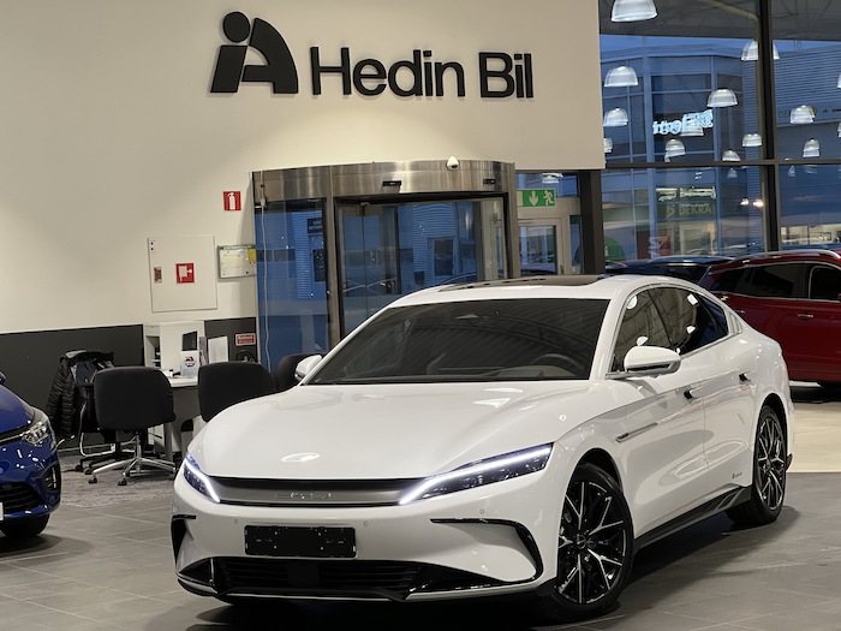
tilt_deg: -1.2
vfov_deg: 19.1
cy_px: 316
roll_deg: +2.8
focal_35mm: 77
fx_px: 1871
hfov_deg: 25.3
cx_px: 420
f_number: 2.8
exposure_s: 1/76
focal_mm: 9
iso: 200
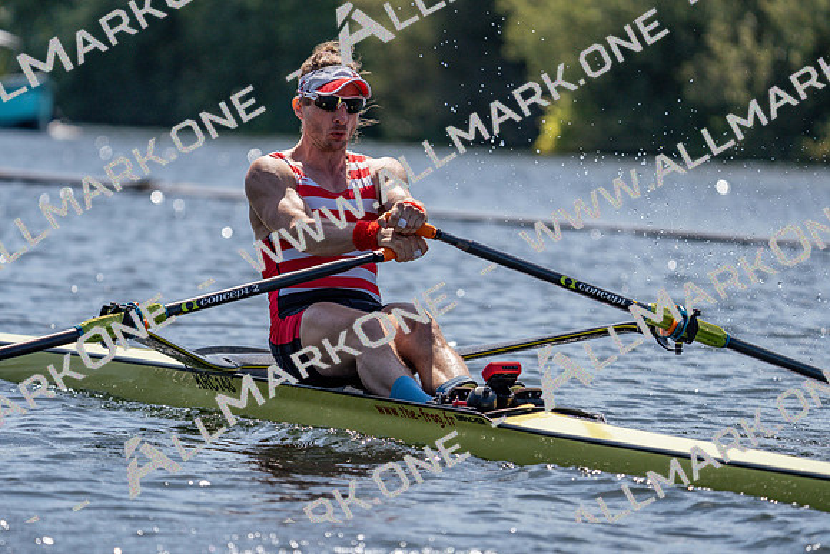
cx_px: 415
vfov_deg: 4.6
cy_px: 277
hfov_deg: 6.9
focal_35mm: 300
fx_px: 6918
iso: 200
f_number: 6.3
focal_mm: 300
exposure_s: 1/2000
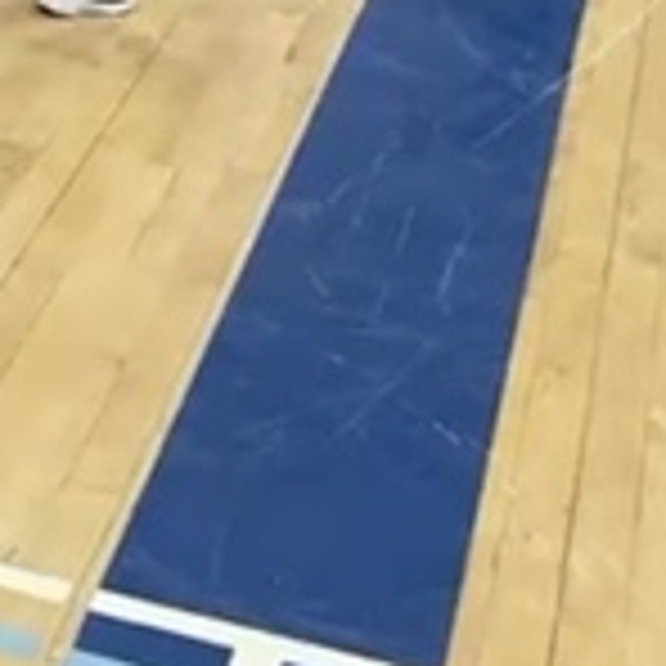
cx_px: -670
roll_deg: +2.2
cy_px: -272
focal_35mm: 109
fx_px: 2373
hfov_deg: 13.6
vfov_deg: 15.0
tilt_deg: -17.2
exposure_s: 1/120
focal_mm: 4.2
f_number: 1.6
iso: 100
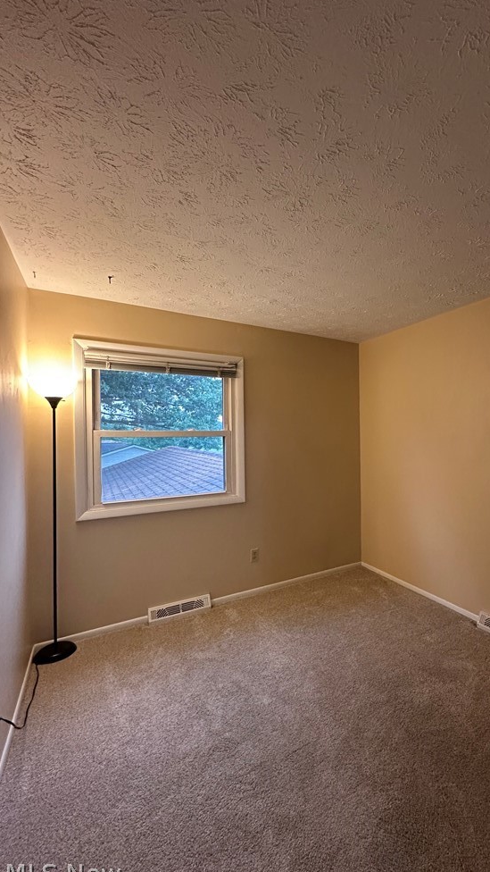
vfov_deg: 99.4
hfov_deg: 64.7
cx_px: 341
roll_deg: -0.1
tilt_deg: -0.3
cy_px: 437
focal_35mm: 16
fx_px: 370
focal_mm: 2.22
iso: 500
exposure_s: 1/60
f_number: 2.2
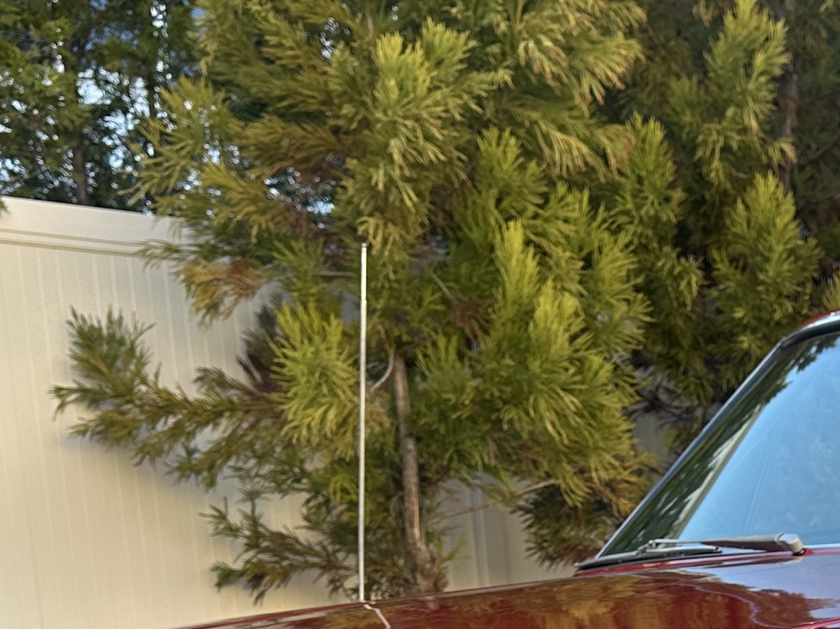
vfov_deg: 16.4
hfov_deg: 22.5
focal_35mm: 83
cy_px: 908
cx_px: 865
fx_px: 2014
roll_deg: +1.8
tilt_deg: -9.2
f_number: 1.78
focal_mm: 6.86
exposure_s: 1/404
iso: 80
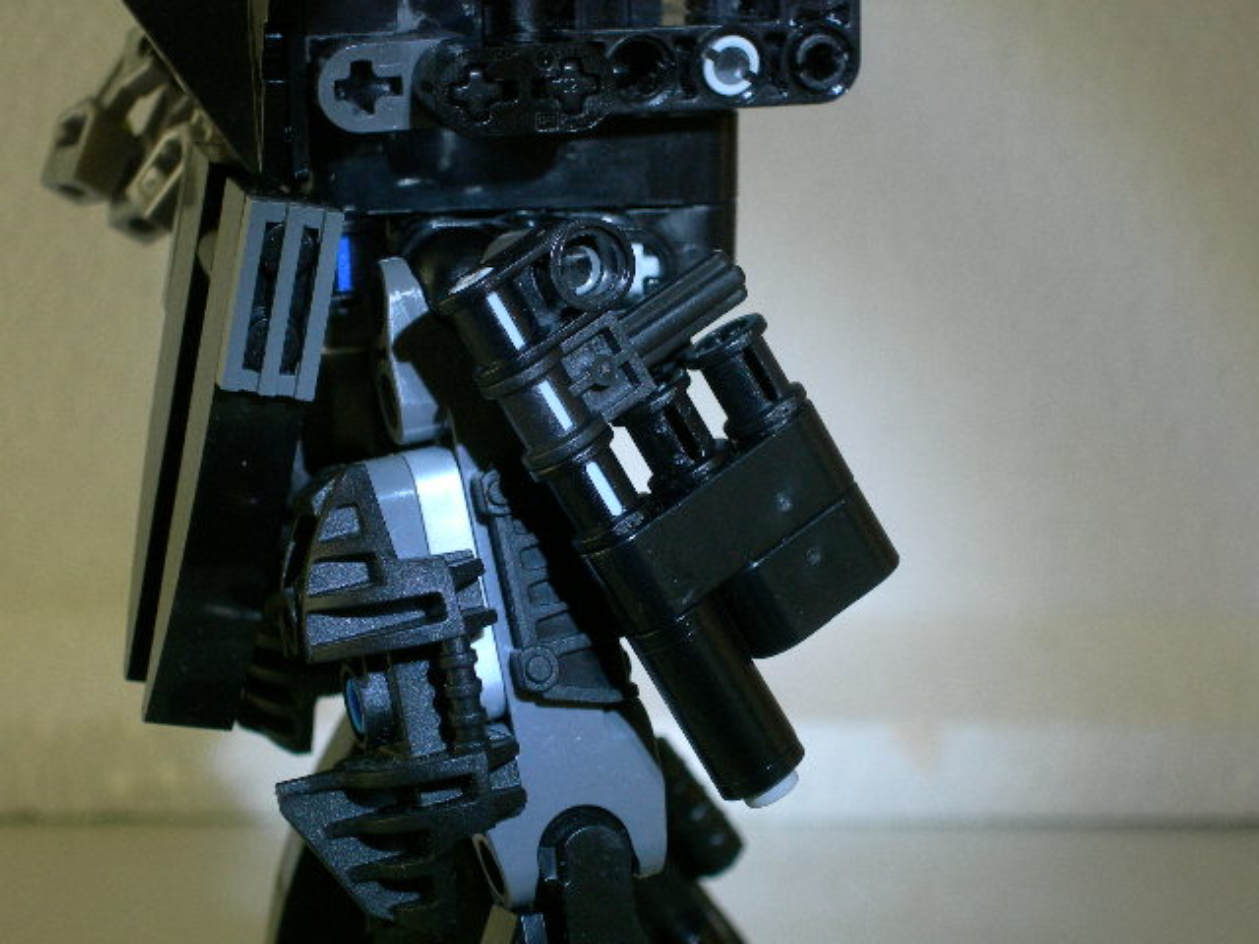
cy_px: 472
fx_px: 4110
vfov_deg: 13.1
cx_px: 630
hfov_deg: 17.4
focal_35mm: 113
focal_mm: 23.4
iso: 200
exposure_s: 2
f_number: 4.9
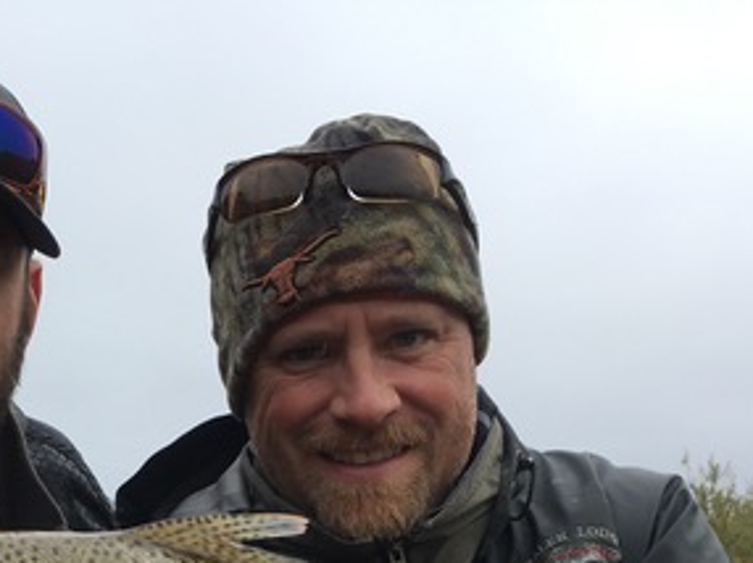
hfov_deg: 28.8
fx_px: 1413
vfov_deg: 21.3
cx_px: 92
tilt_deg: +3.0
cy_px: 629
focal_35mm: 65
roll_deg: +0.8
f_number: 2.2
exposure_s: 1/478
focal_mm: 4.15
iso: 25
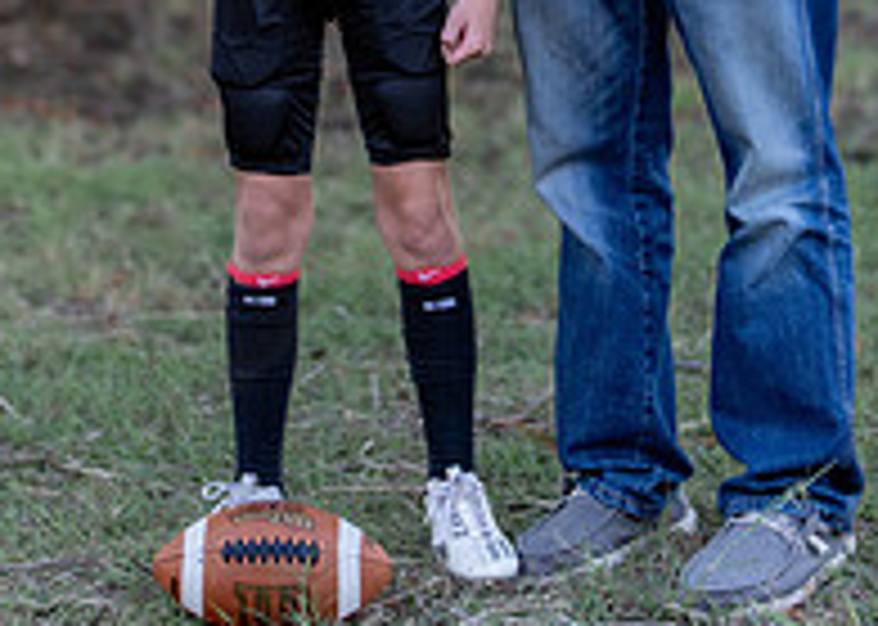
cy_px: -238
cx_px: 516
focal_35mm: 186
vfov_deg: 7.6
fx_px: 4635
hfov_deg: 10.8
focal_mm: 50
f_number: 1.2
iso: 100
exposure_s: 1/400
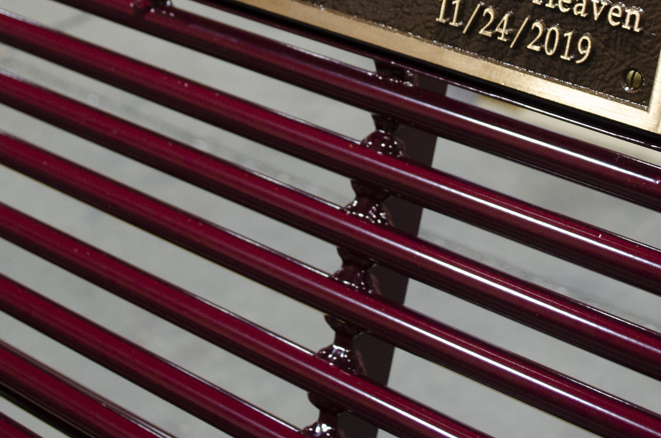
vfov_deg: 15.3
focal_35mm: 86
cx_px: 353
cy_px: -71
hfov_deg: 23.7
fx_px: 1576
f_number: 4
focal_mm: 22
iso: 800
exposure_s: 1/60
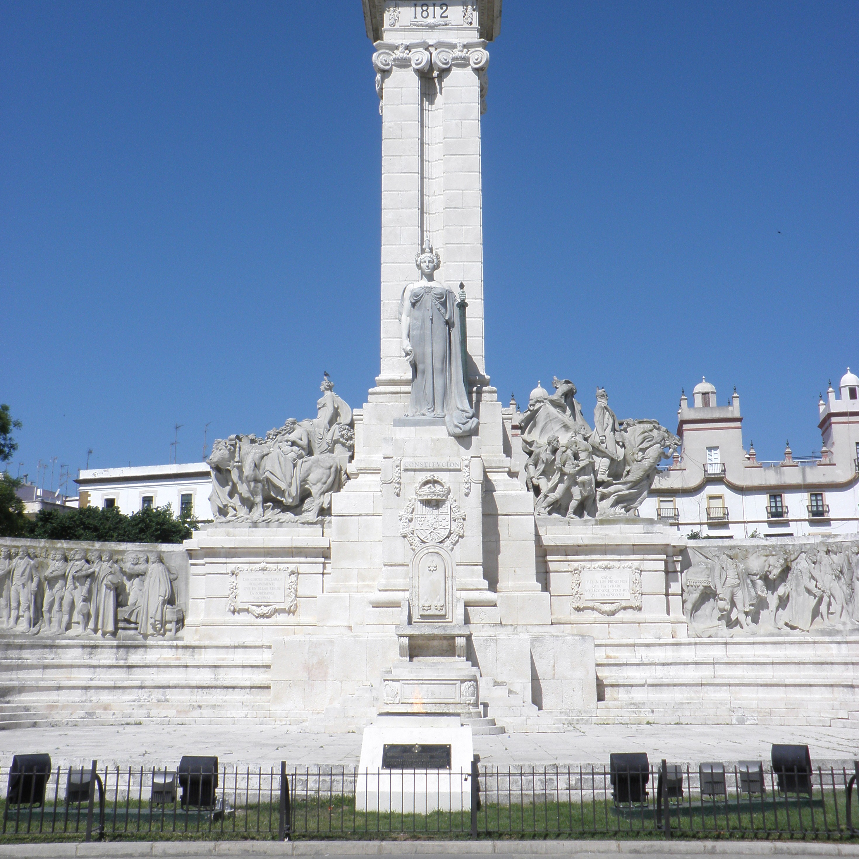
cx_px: 435
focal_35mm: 43
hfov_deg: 39.2
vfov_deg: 38.9
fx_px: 1207
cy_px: 327
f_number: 5.6
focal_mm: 6.3
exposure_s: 1/640
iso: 64
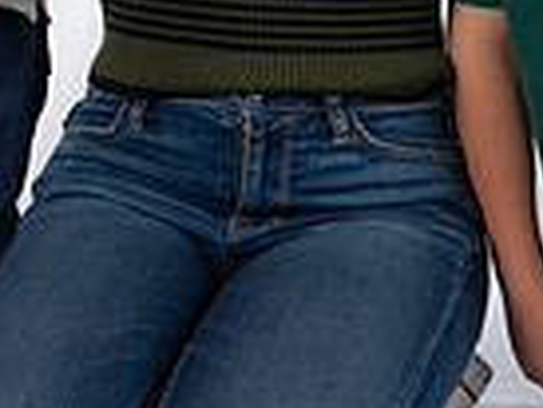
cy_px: -39
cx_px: 380
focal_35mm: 164
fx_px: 2575
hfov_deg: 12.0
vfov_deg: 9.0
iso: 100
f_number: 5.6
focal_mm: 38
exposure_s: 1/200
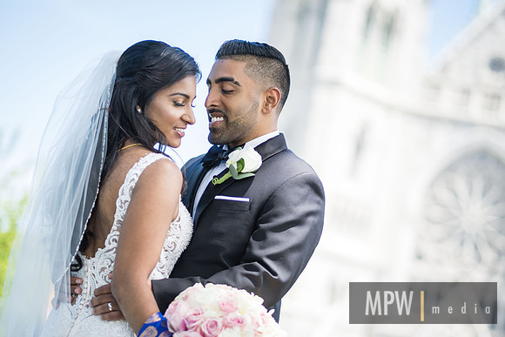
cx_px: 252
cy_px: 168
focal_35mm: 84
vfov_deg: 16.3
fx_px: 1179
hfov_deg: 24.2
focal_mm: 56
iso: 160
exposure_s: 1/2000
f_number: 1.2
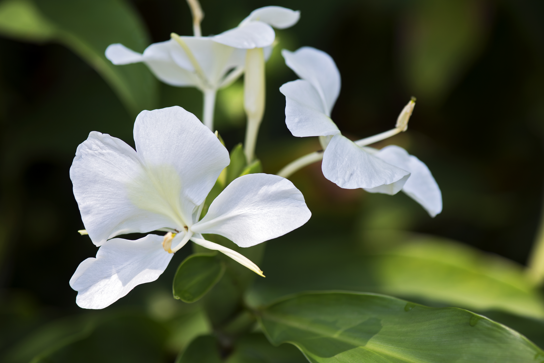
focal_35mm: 112
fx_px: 1693
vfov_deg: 12.2
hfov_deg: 18.3
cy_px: 172
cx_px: 261
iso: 160
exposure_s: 1/160
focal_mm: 105
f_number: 4.5
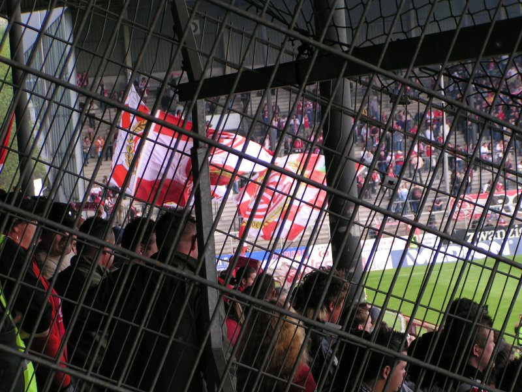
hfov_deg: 15.8
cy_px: 196
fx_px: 1885
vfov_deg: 11.9
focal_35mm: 125
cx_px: 261
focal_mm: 19.1
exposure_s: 1/160
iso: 50
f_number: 4.5
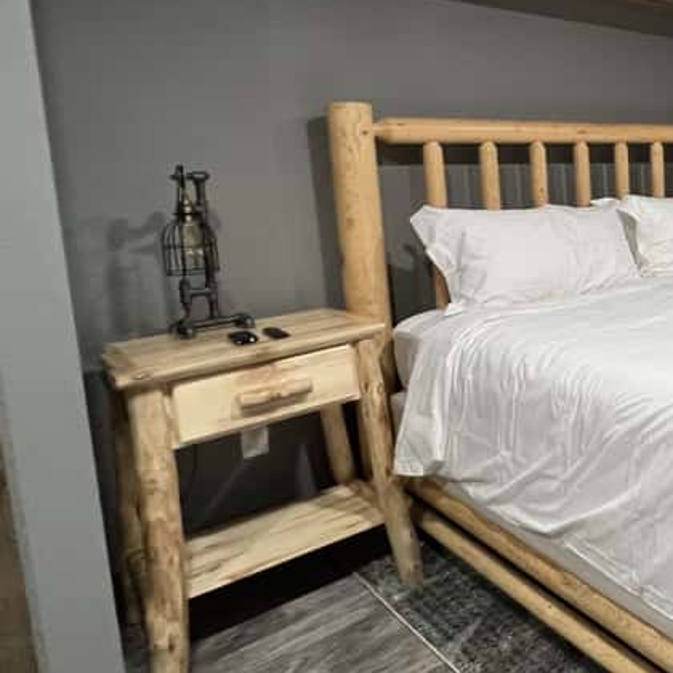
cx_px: 795
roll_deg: +0.9
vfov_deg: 56.4
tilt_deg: -7.7
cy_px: 239
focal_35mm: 28
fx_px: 616
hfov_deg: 41.0
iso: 250
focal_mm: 1.57
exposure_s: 1/60
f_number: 1.8
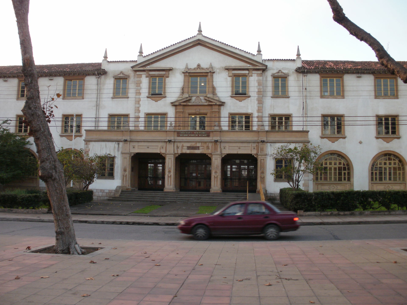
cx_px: 204
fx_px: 423
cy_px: 152
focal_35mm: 36
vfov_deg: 39.7
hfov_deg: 51.4
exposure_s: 1/80
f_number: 3.5
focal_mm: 6.3
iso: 100
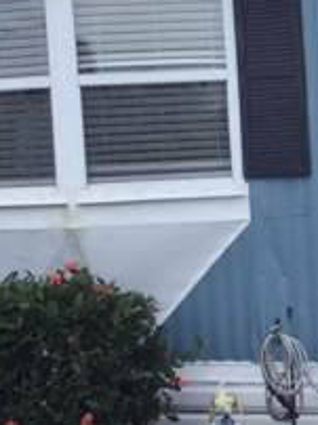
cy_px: 242
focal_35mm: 123
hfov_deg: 11.6
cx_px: 451
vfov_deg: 16.0
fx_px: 1510
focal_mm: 3.3
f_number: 2.4
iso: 25
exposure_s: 1/372
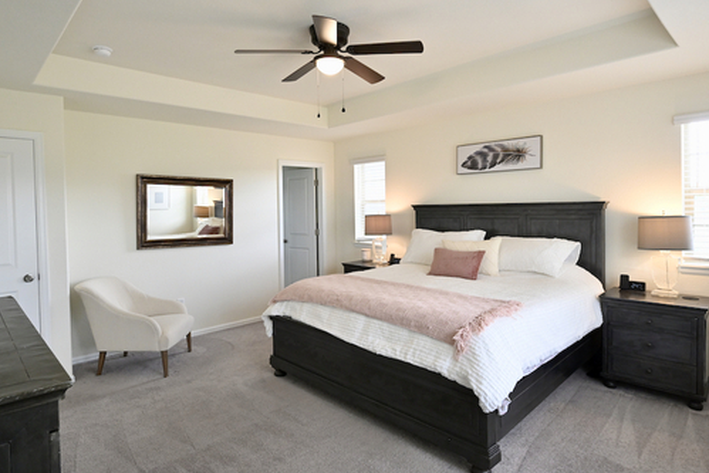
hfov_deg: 81.2
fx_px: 414
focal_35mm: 21
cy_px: 216
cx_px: 350
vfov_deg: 59.4
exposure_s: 1/40
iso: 1000
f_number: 7.1
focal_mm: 14
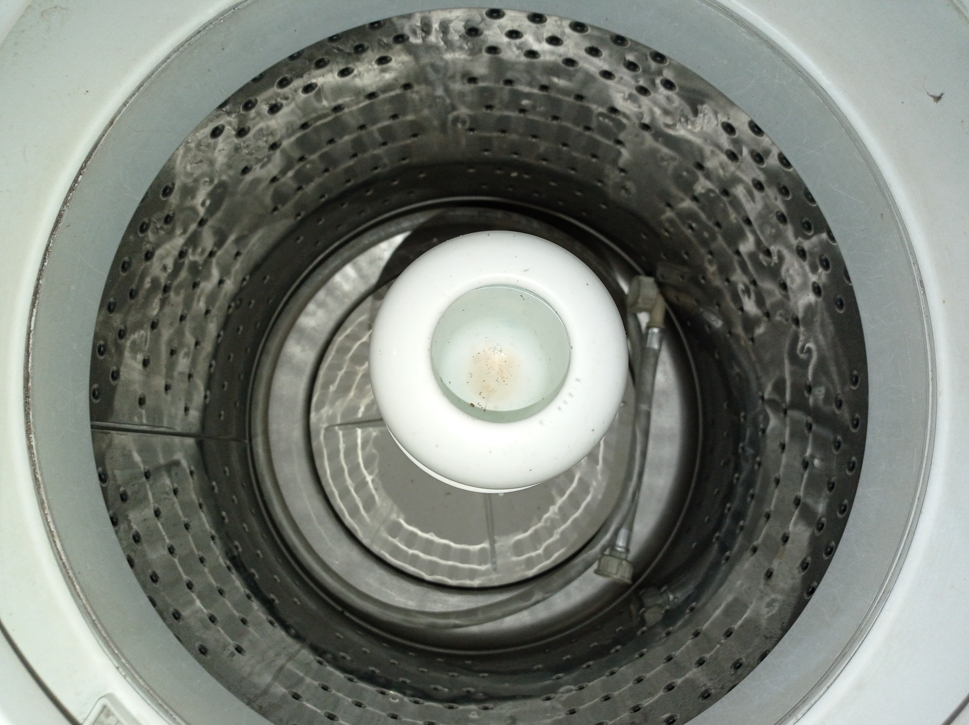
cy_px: 362
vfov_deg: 49.7
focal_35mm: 28
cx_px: 484
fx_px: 783
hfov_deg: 63.5
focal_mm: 4.7
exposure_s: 1/30
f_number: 1.79
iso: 244
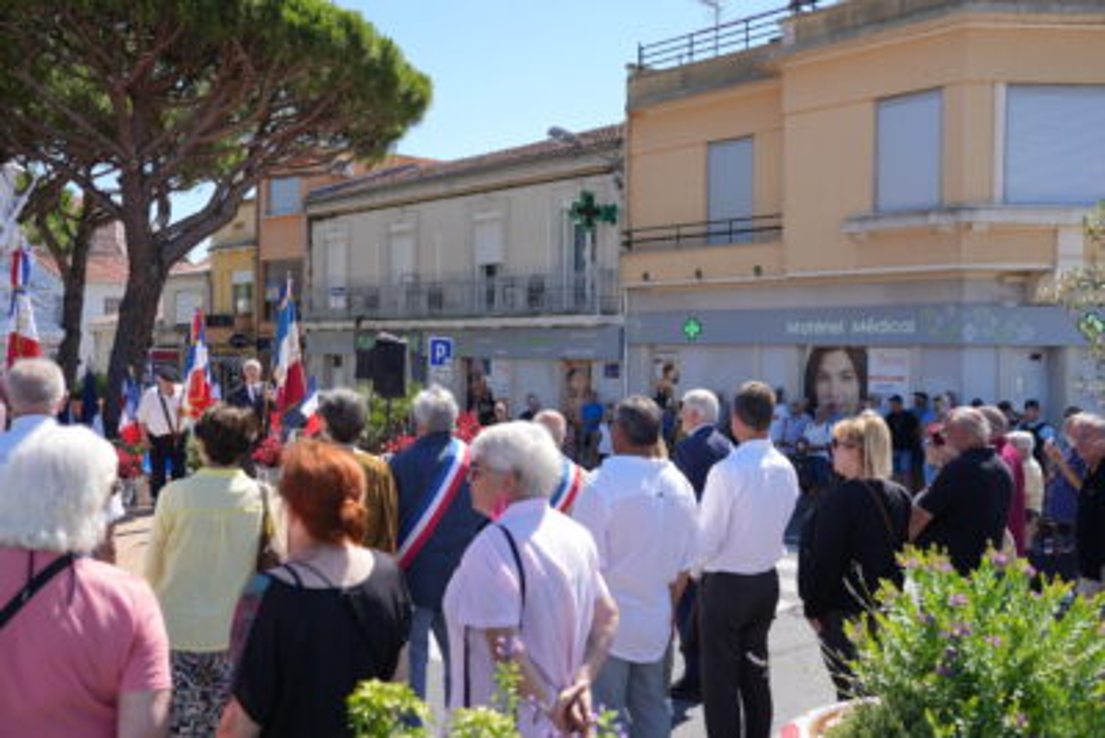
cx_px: 552
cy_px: 369
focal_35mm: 33
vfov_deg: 40.0
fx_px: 1013
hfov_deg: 57.2
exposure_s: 1/500
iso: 100
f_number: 4.5
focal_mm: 33
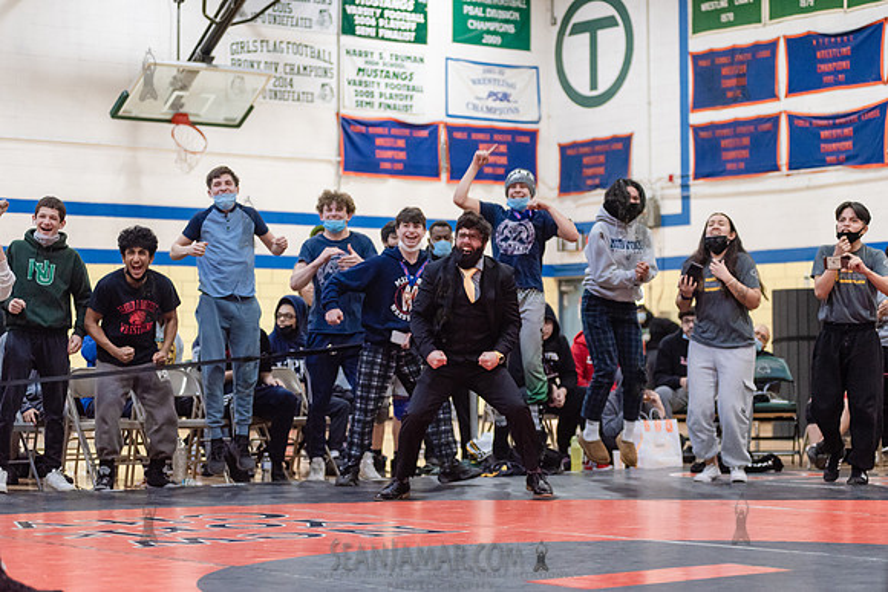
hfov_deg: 25.0
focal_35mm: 81
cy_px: 296
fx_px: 2000
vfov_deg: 16.9
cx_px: 444
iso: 4000
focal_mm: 80
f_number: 3.5
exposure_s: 1/400
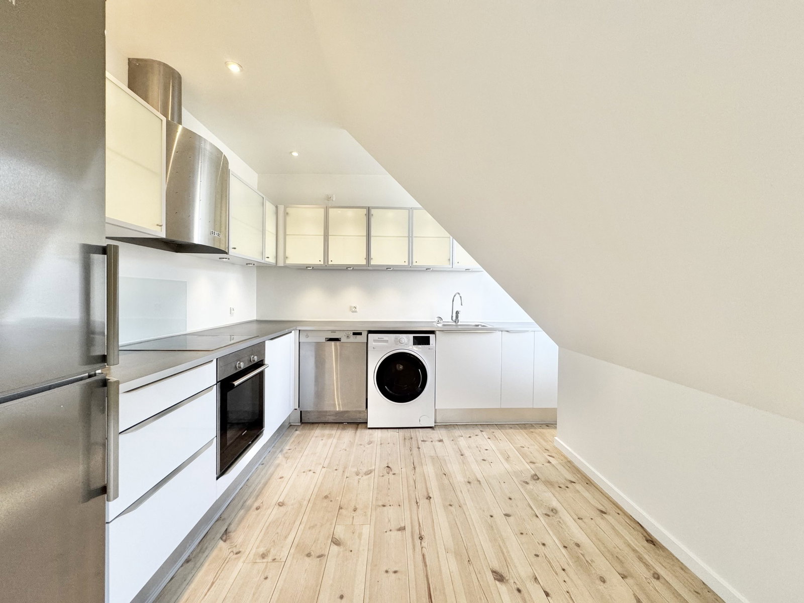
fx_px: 325
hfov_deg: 102.1
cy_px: 302
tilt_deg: -1.6
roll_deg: -0.5
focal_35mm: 14
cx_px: 402
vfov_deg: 85.7
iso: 160
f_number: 2.2
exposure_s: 1/100
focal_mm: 2.22
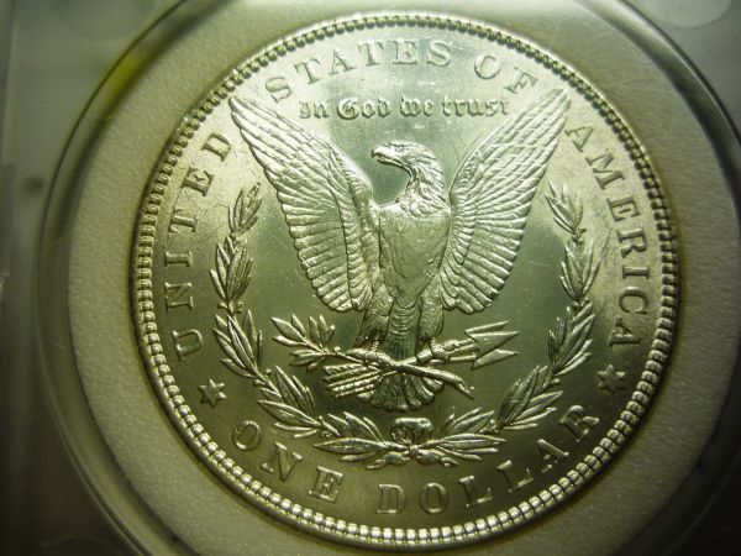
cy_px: 278
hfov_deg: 56.8
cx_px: 370
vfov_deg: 44.2
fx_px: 685
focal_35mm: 32
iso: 100
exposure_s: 1/50
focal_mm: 5.2
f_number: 3.3
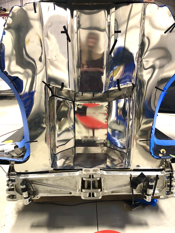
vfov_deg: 63.4
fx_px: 189
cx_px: 88
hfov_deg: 49.7
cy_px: 116
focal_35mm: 28
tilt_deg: -17.2
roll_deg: -0.3
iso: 50
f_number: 1.8
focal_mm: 3.99
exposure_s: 1/15
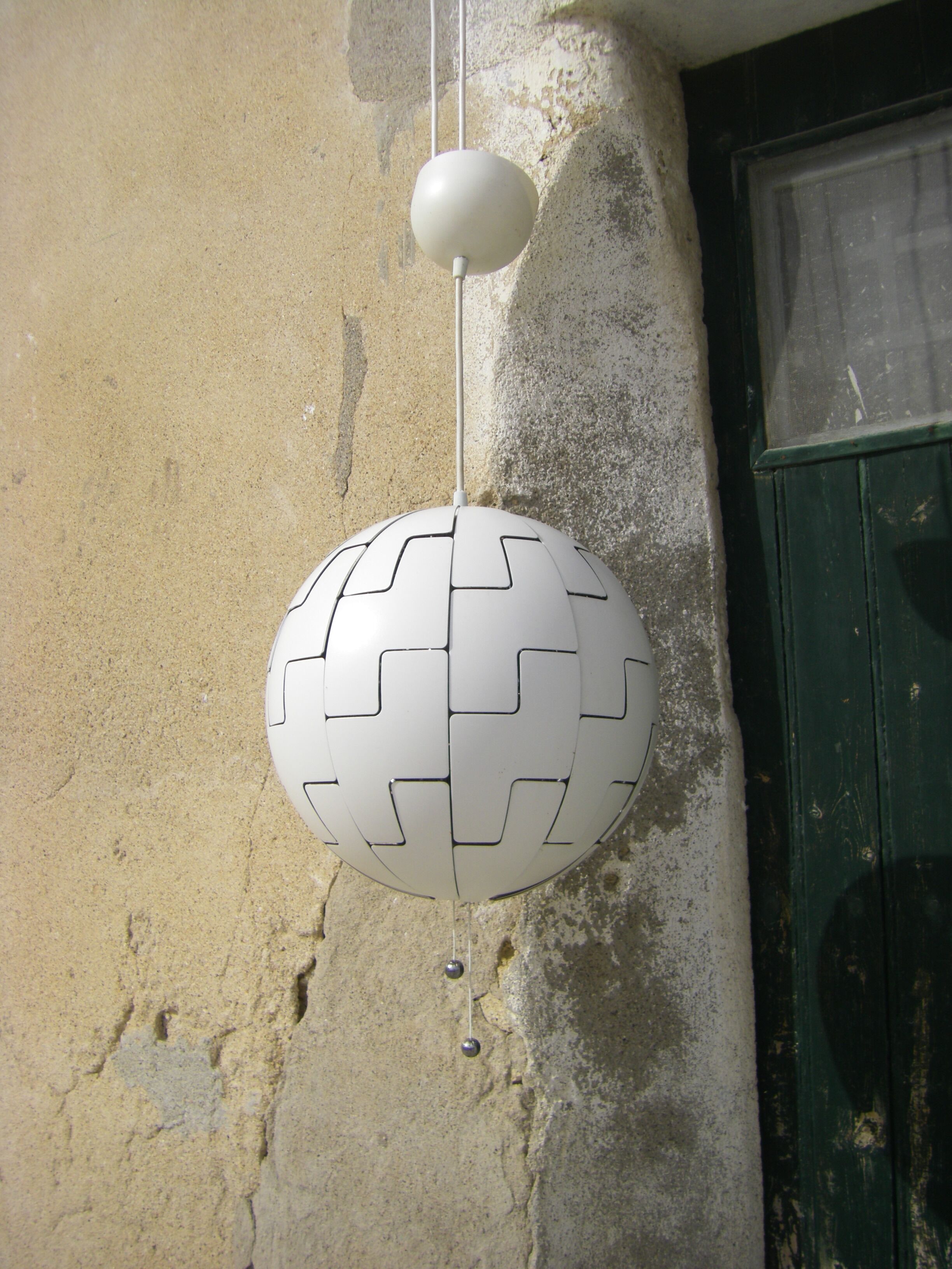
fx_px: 1393
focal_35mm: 38
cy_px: 634
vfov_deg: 49.0
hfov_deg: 37.7
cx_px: 476
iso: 64
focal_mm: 6.3
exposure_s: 1/250
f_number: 7
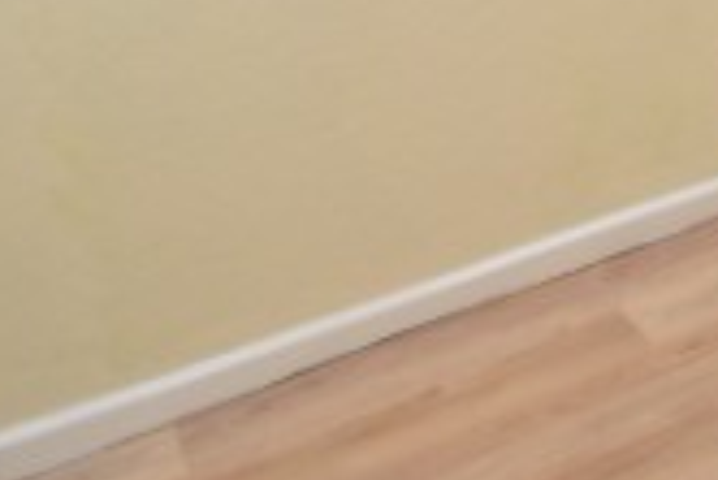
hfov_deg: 20.9
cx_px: 1302
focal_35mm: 65
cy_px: -450
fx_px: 1297
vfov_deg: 16.5
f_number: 4
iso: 560
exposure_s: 1/60
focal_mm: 10
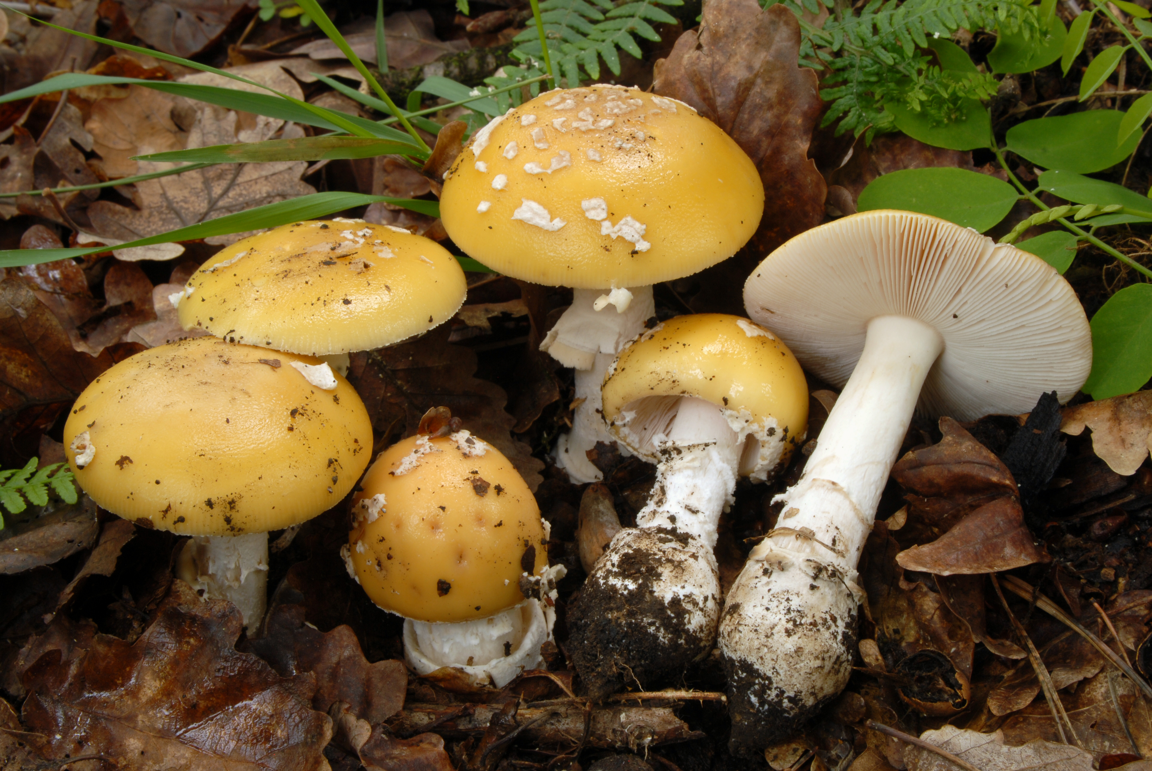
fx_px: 2499
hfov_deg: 26.0
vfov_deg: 17.5
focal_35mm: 78
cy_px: 386
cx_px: 576
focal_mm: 52
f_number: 18
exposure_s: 1/2.5
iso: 100
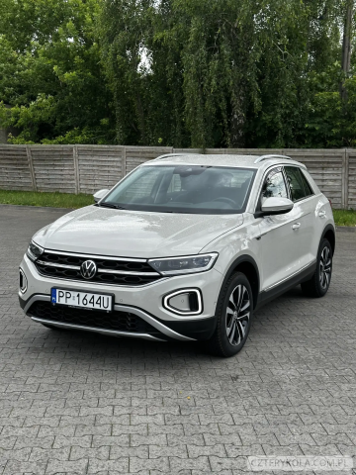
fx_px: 658
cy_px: 238
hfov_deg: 30.3
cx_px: 178
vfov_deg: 39.7
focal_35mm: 48
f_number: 1.78
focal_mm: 6.86
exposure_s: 1/1721
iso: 64
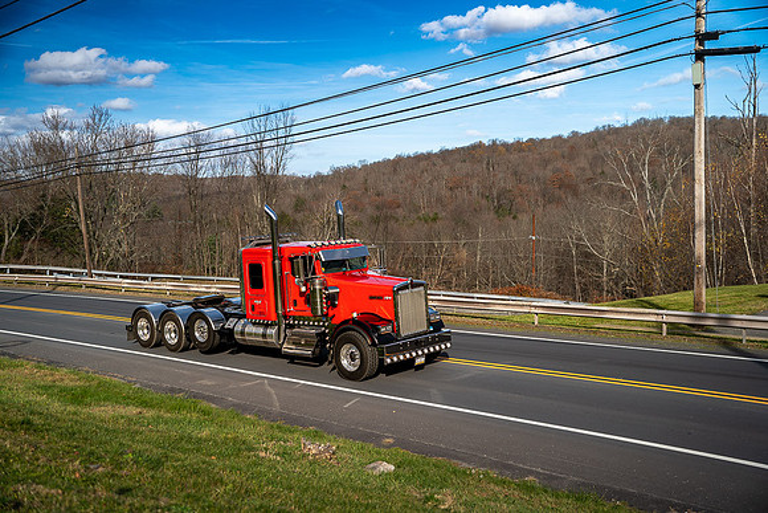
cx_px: 384
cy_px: 256
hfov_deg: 50.7
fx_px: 811
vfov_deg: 35.1
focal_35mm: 38
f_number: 2.2
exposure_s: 1/160
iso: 125
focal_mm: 38
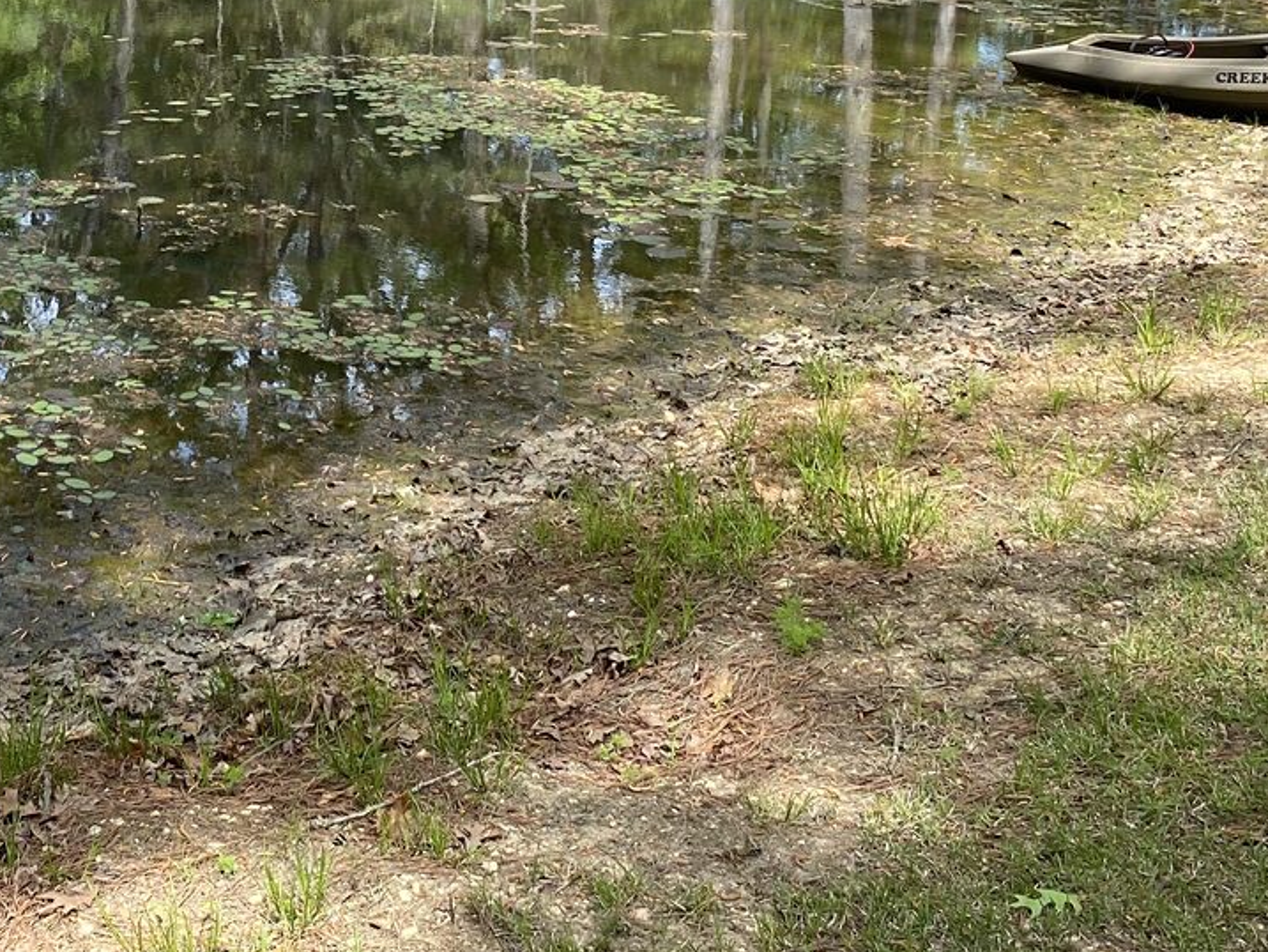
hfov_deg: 31.6
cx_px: 120
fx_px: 2125
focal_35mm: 58
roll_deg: -0.7
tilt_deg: -7.3
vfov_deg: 23.8
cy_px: -76
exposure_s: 1/816
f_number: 1.8
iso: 32
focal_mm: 4.25
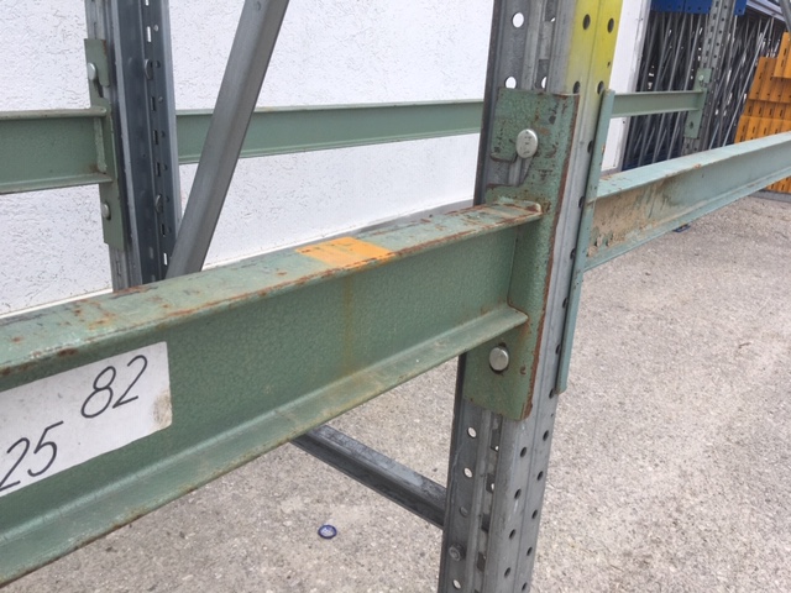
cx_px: 396
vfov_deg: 48.2
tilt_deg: -21.4
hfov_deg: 61.7
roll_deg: -3.9
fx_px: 663
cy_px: 296
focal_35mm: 29
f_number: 2.2
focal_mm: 4.15
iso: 25
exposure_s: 1/793
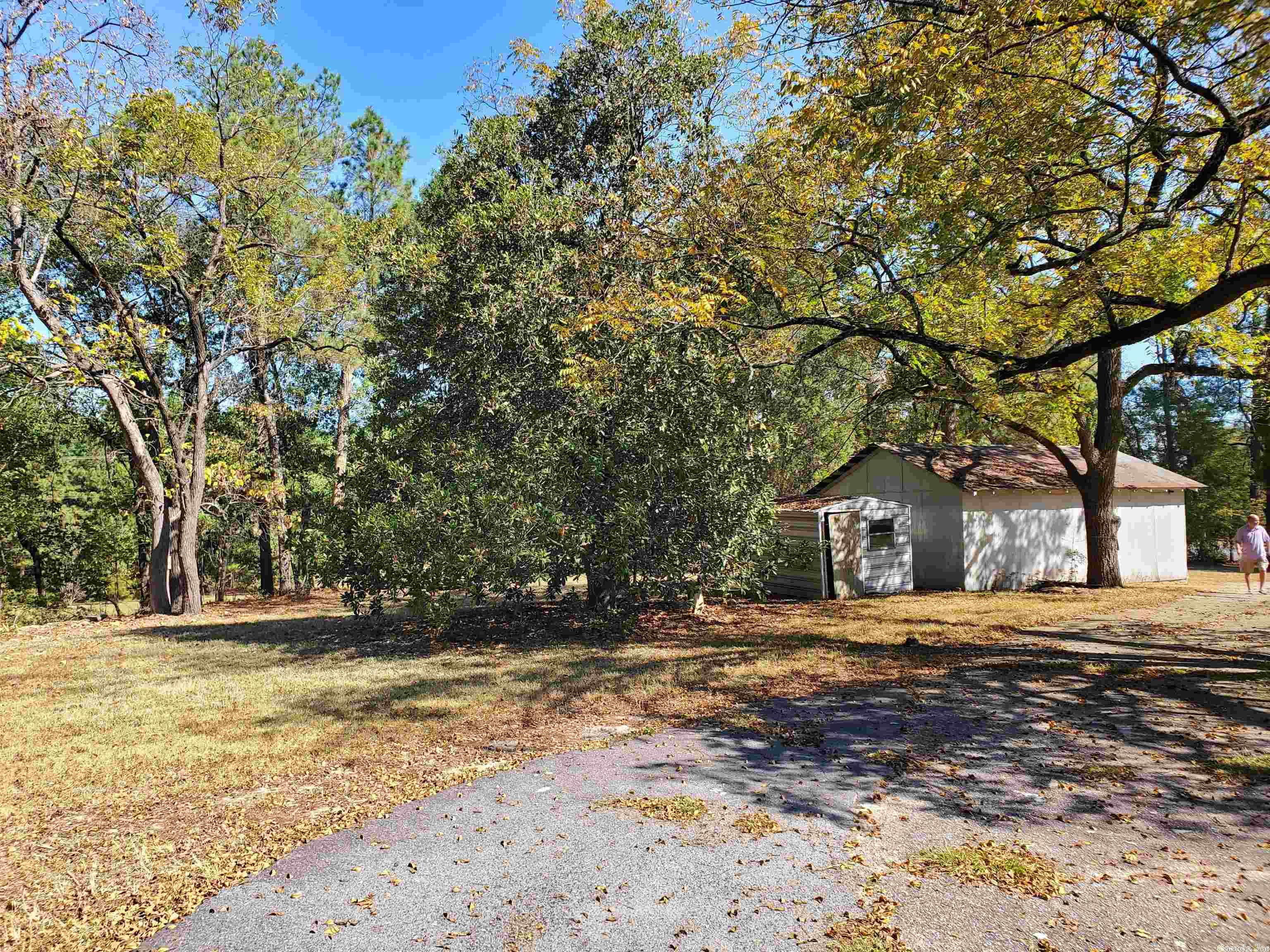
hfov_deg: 67.3
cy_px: 476
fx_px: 954
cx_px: 635
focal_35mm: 26
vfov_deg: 53.1
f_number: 2.4
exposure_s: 1/483
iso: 50
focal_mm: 4.3
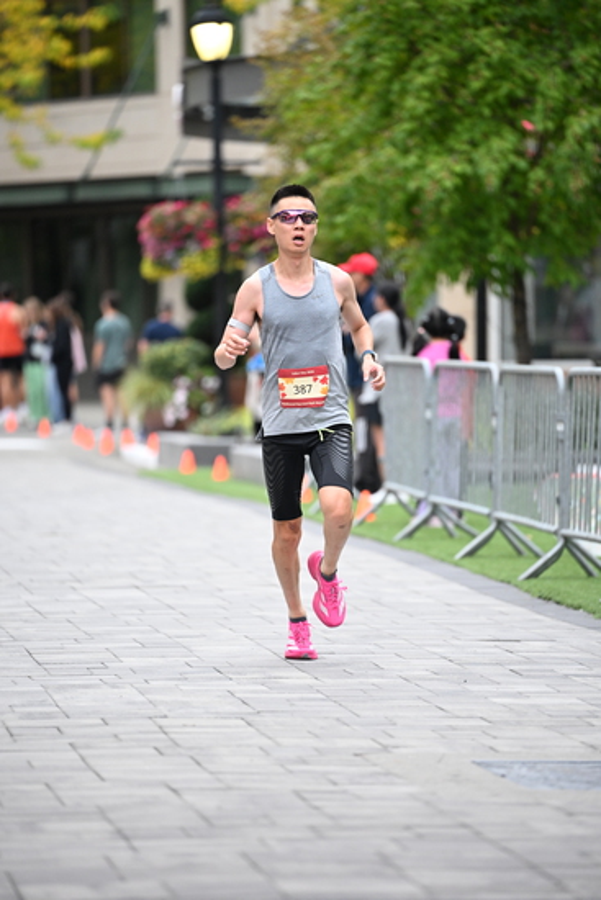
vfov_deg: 10.3
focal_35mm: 200
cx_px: 300
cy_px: 450
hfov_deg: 6.9
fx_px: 5005
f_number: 2.8
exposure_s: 1/800
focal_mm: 200
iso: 1600
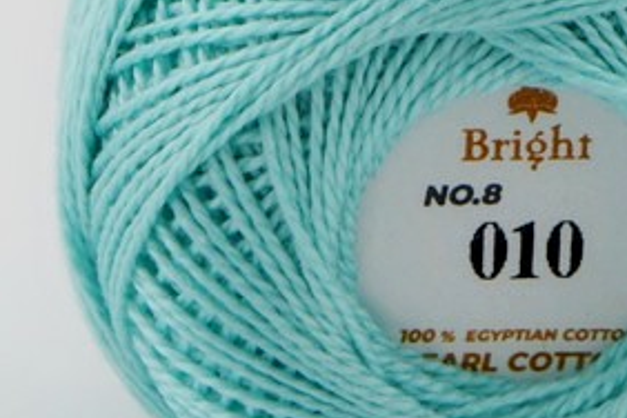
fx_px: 4591
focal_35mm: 264
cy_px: 127
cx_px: 514
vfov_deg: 5.2
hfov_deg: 7.8
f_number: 9
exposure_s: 1/320
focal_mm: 55
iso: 200
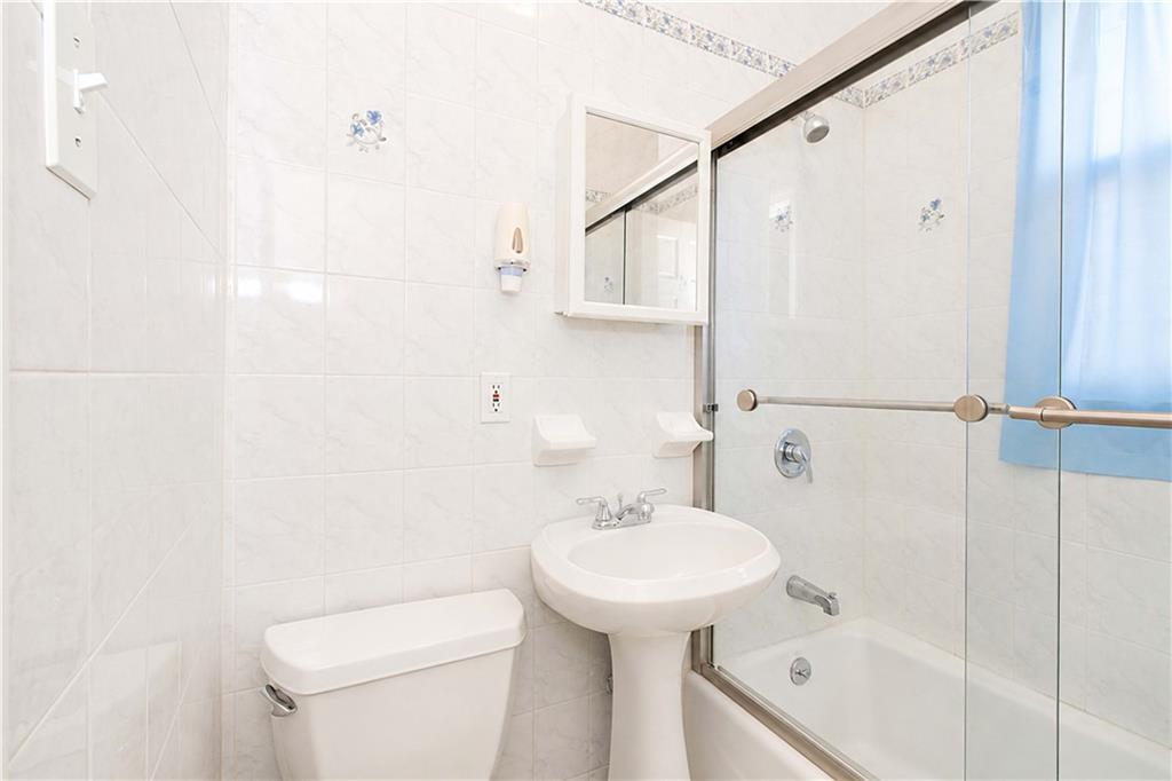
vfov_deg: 77.3
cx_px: 586
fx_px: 488
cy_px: 390
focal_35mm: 15
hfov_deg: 100.4
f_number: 9
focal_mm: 10
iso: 1250
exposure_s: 1/60
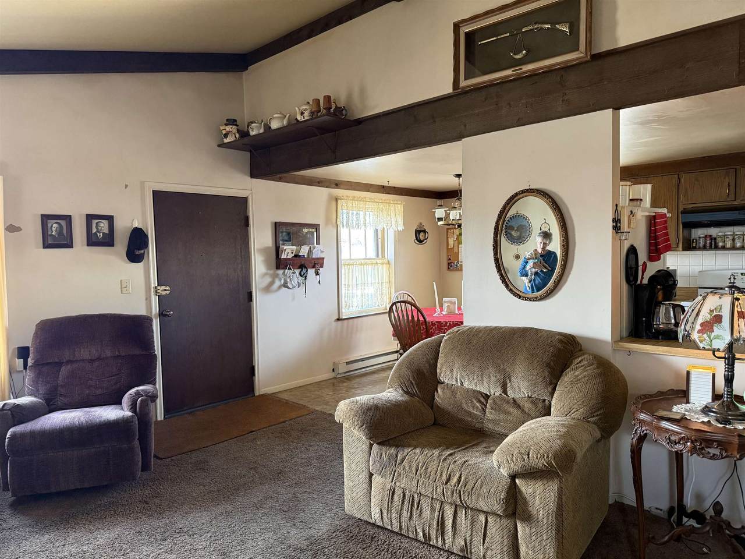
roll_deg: +0.6
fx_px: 517
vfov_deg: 56.8
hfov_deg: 71.6
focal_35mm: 24
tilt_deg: -2.7
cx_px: 372
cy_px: 280
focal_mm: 6.76
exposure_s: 1/60
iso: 400
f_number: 1.78
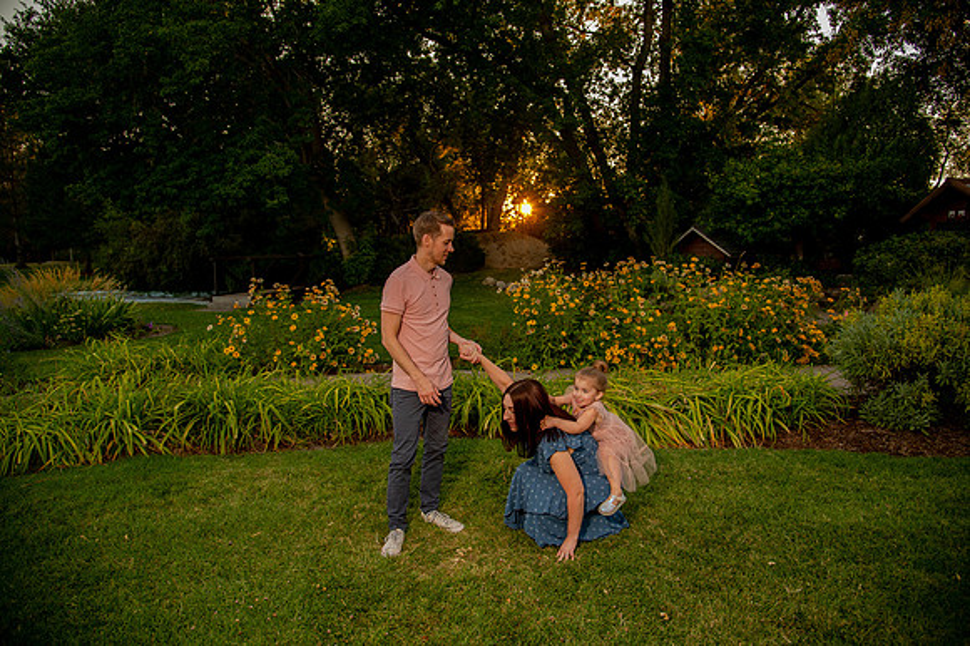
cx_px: 485
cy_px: 323
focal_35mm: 24
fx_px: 646
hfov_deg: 73.8
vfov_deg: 53.1
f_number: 4.5
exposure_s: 1/200
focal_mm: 24
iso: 640
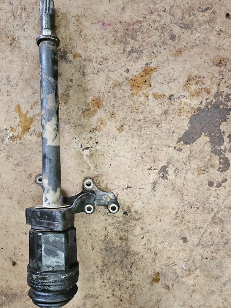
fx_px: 258
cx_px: 90
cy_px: 167
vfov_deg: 61.6
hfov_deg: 47.9
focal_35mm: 29
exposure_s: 1/120
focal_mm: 5.4
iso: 500
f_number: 1.8
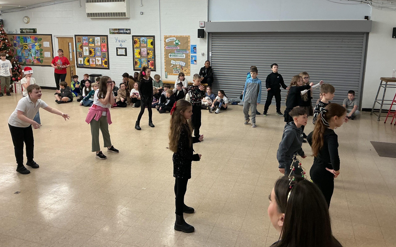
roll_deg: +0.4
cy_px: 101
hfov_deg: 61.2
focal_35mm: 31
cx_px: 199
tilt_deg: -12.0
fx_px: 335
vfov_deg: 40.4
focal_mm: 3
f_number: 1.8
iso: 80
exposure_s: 1/50
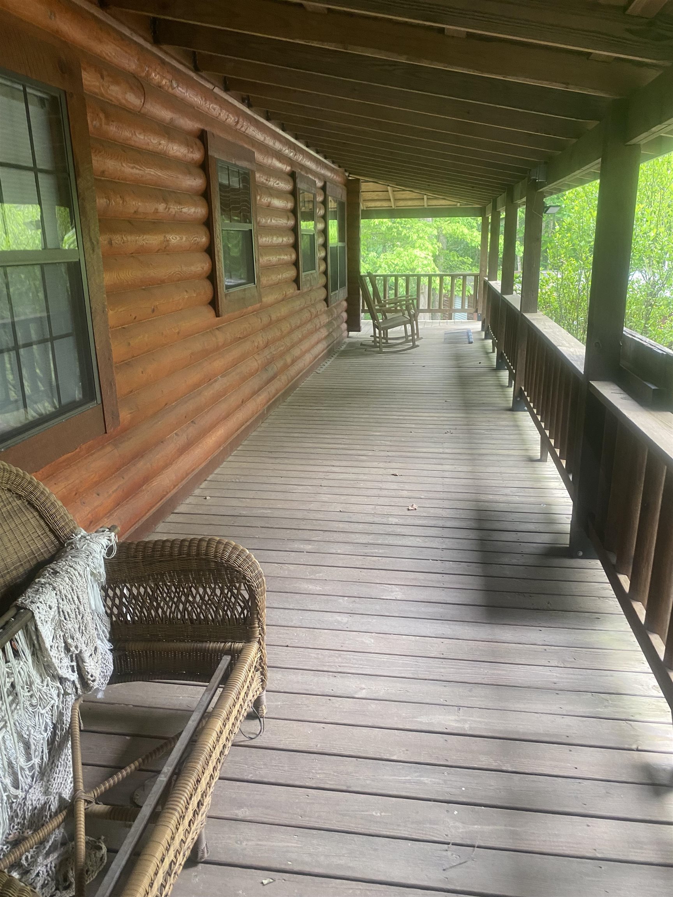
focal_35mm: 26
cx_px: 336
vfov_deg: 67.3
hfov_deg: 53.1
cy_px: 448
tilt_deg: -15.8
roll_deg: +1.9
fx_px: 674
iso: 200
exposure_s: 1/60
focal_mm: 4.25
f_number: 1.8
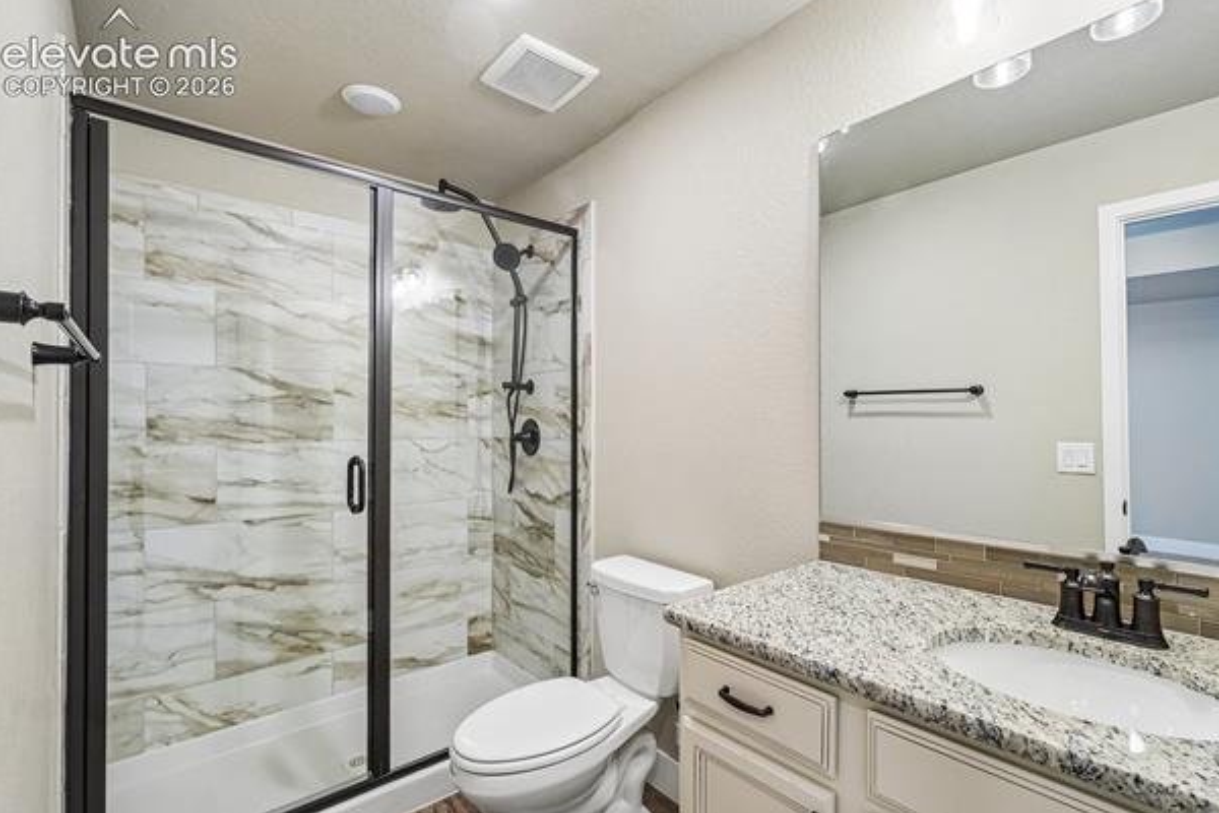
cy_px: 417
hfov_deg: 96.7
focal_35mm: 16
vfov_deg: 73.7
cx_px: 640
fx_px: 542
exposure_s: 1/8
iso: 800
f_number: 8
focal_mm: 10
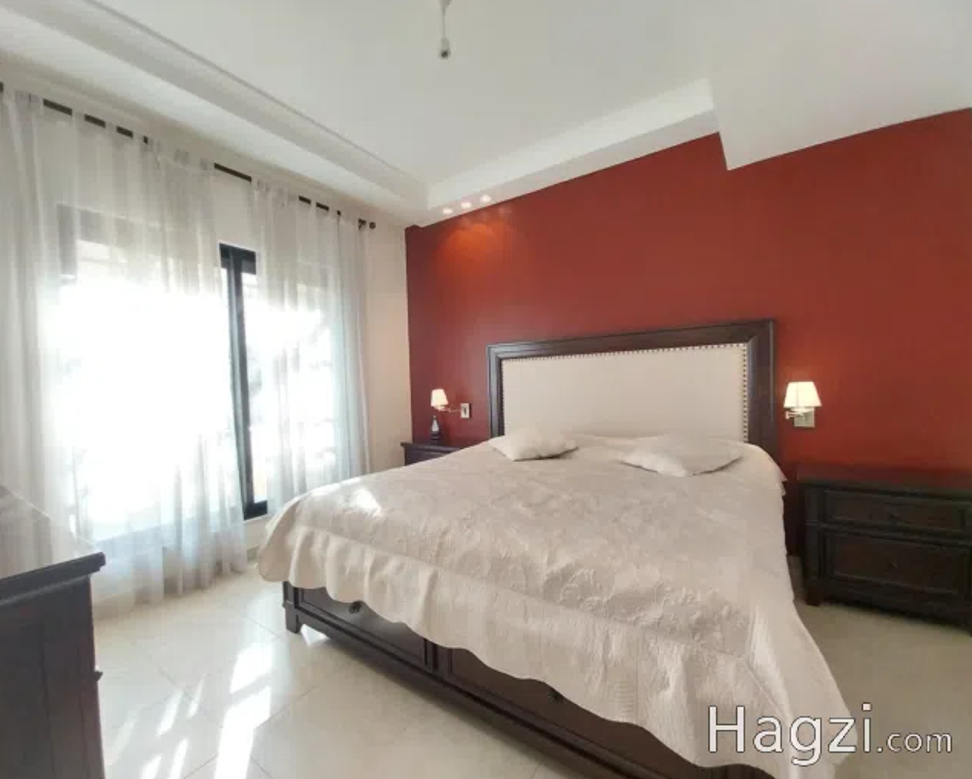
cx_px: 446
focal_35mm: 14
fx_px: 403
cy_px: 395
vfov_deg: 88.0
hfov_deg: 100.4
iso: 125
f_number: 2.2
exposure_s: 1/50
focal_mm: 1.3
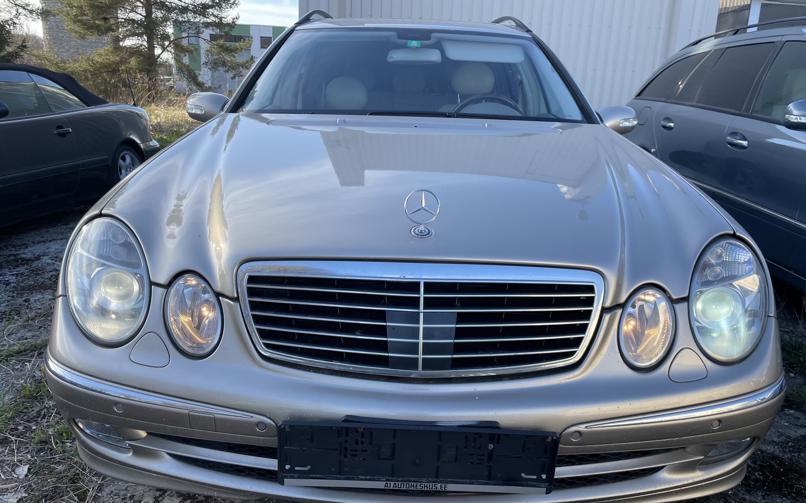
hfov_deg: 66.5
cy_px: 246
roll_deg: -2.1
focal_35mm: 28
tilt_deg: -14.0
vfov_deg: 44.5
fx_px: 615
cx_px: 404
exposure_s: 1/640
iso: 32
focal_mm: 4.2
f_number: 1.6
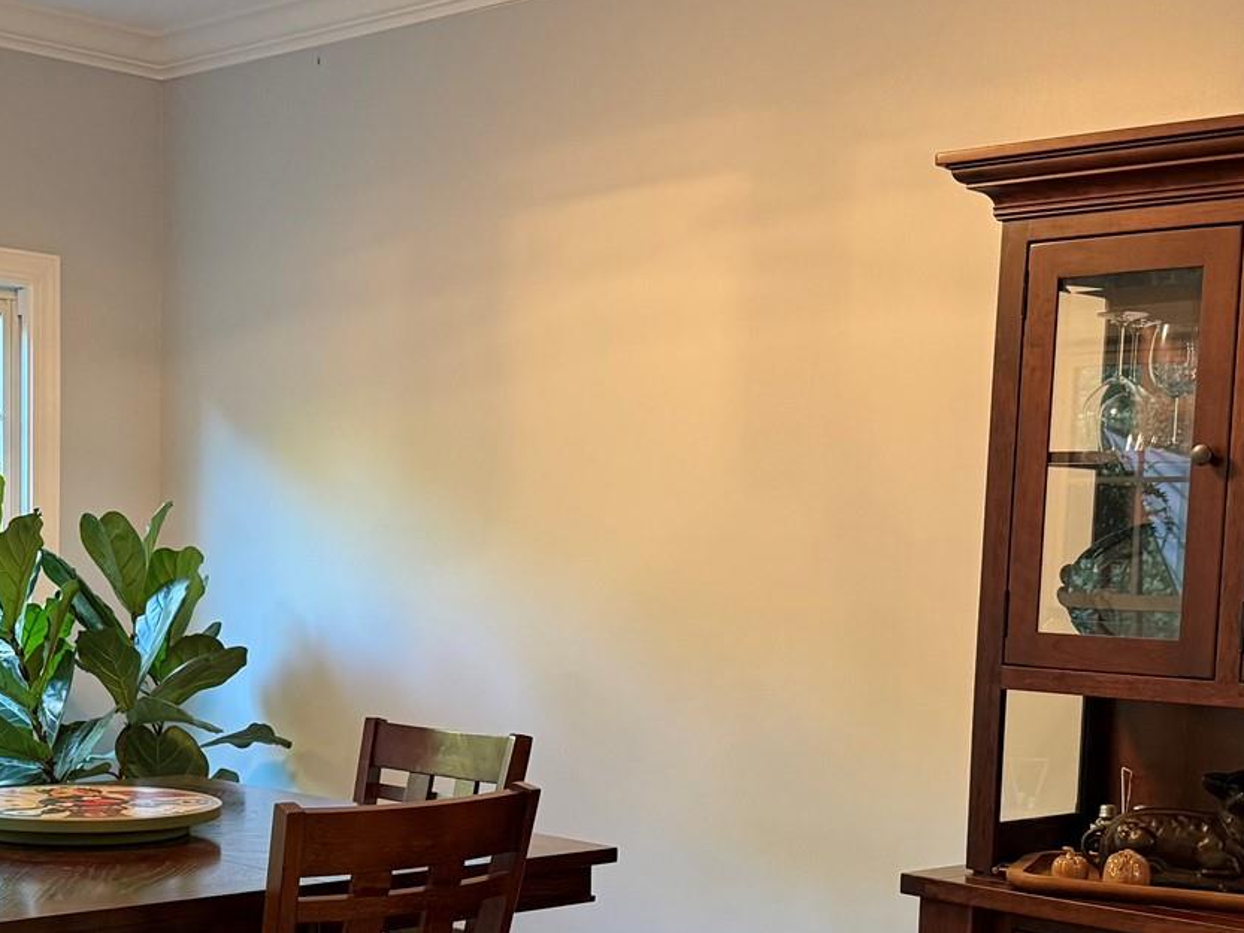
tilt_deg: -4.3
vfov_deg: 24.5
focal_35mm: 59
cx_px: 497
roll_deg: -2.1
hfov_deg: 32.6
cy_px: 709
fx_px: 2121
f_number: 1.78
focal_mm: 6.76
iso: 320
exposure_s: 1/60
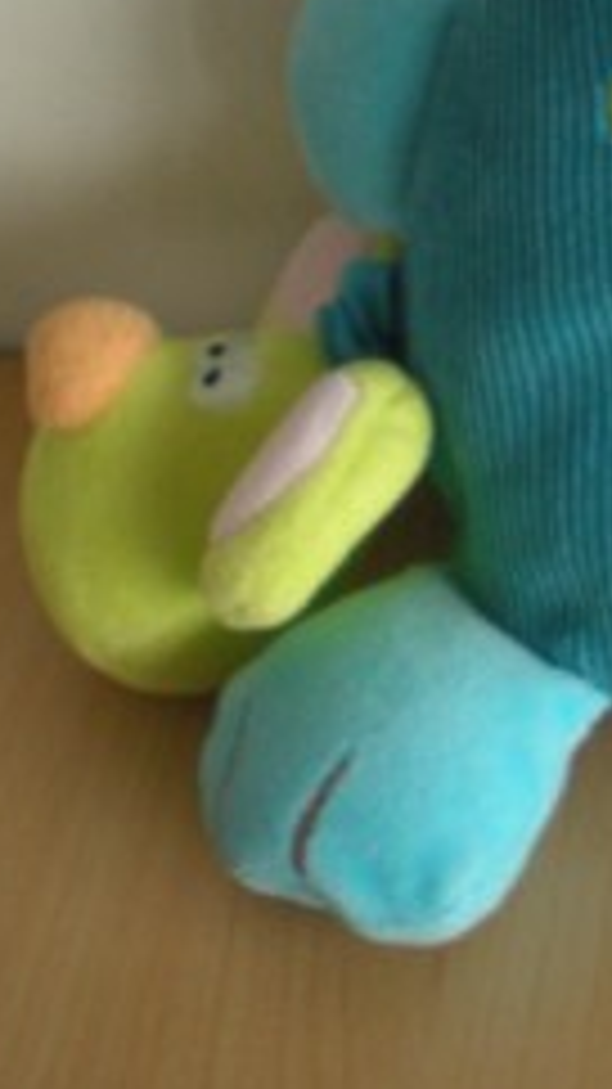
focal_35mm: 89
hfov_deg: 13.2
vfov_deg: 23.5
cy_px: 194
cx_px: 752
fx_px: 2569
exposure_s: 1/34.7
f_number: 3.1
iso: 200
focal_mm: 6.3
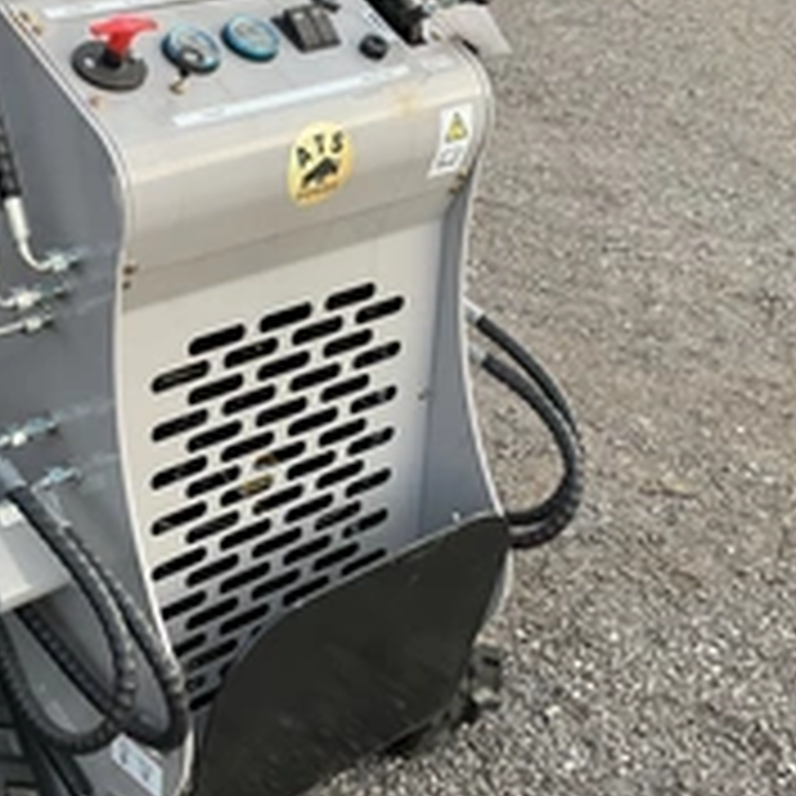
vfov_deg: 29.5
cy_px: 364
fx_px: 1509
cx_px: 171
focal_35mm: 58
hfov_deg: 29.0
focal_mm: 3
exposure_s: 1/122
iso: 40
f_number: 1.8
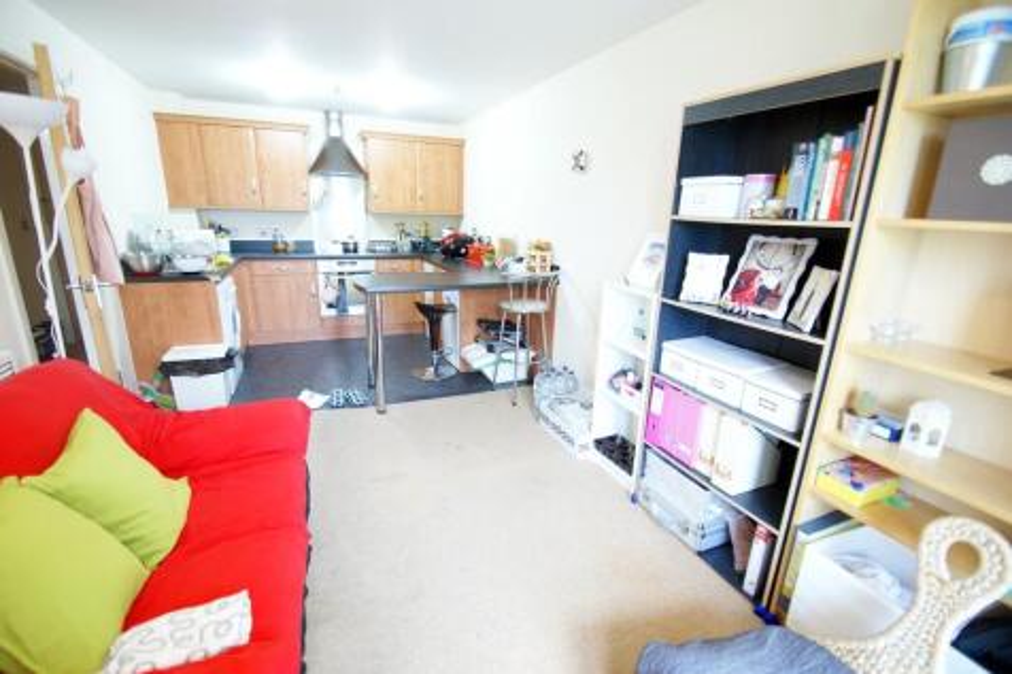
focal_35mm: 15
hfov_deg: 100.4
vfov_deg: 77.3
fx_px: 421
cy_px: 337
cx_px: 506
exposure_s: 1/8
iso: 400
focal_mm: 10
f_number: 3.5
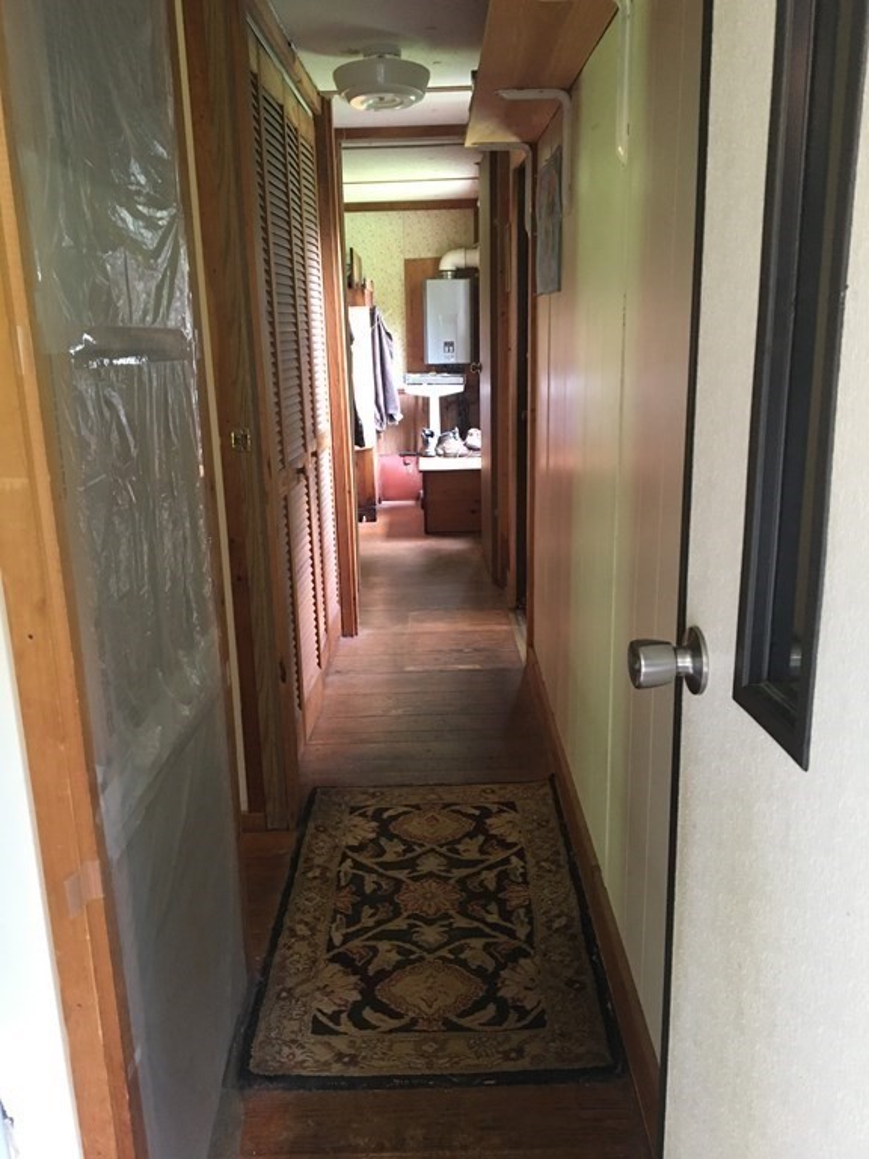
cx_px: 434
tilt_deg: -14.4
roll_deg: +2.0
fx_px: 971
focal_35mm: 29
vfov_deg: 61.7
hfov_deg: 48.2
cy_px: 580
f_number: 2.2
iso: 200
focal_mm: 4.15
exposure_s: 1/24
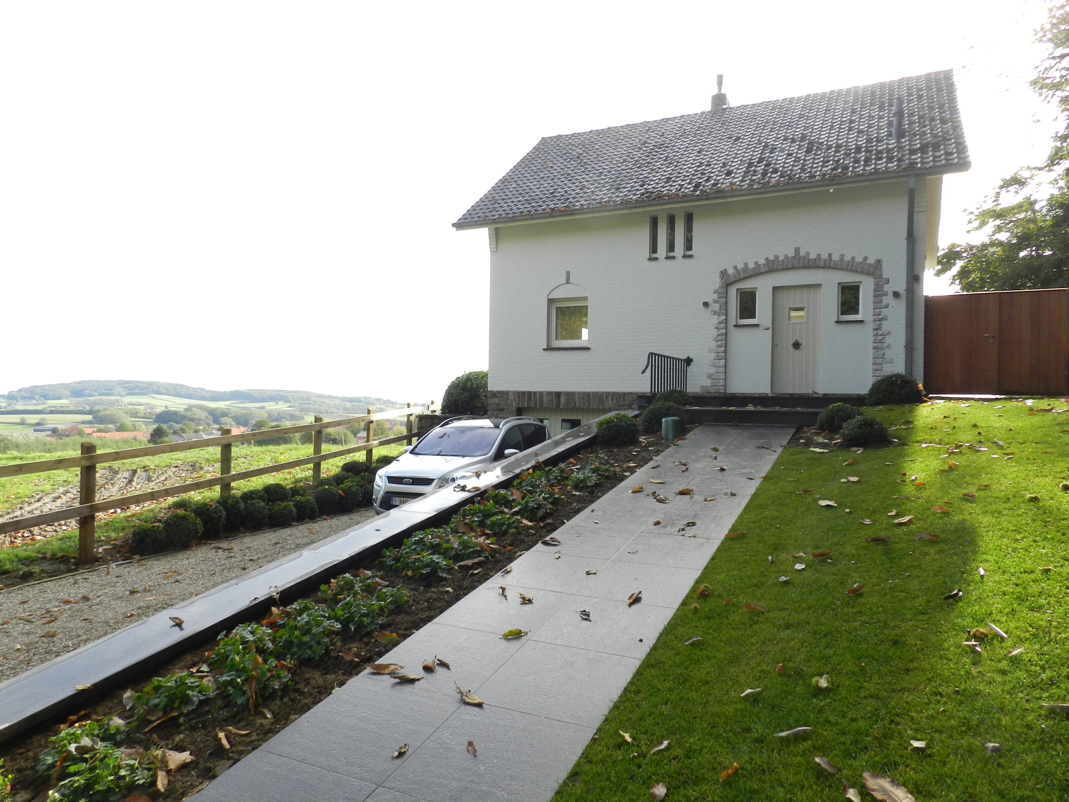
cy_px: 401
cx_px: 534
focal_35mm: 23
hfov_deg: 73.9
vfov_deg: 58.9
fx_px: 710
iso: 160
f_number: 3.4
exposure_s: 1/320
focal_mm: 4
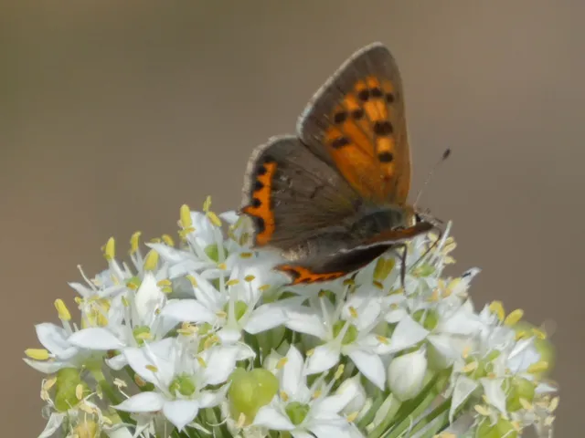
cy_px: 219
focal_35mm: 1200
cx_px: 292
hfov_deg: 1.7
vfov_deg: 1.2
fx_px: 20280
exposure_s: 1/160
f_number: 5.9
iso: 80
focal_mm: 215
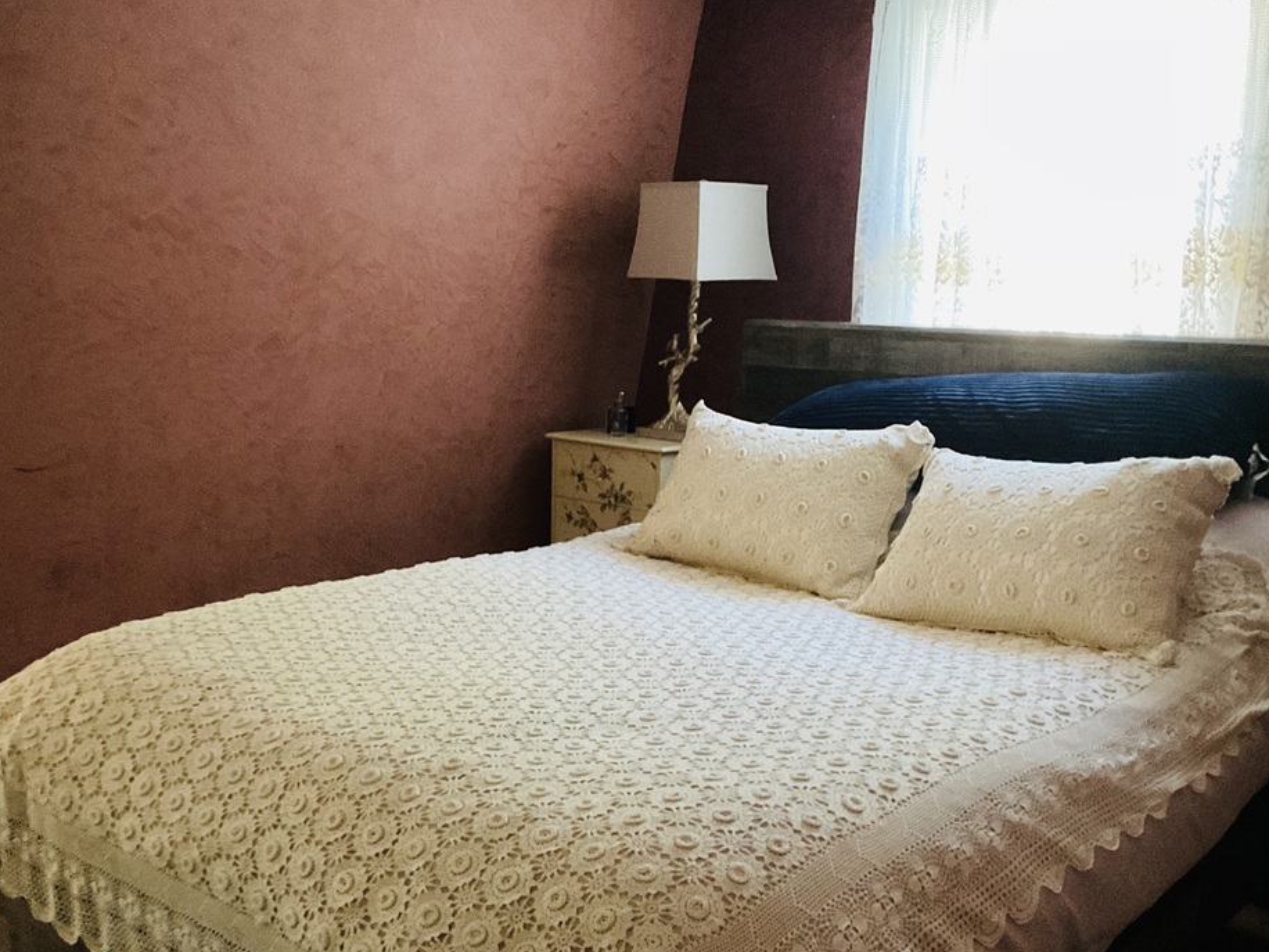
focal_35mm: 38
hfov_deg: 49.0
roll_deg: -0.5
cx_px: 622
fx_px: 1393
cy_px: 575
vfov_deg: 37.6
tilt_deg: -12.1
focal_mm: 3
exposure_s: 1/30
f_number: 1.8
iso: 500
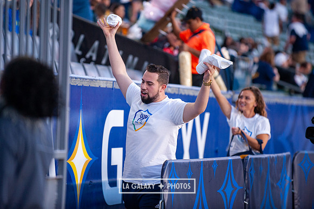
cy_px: 94
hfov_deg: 9.4
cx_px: 141
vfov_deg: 6.2
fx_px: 1919
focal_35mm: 220
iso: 1600
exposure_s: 1/640
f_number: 2.8
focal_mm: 200
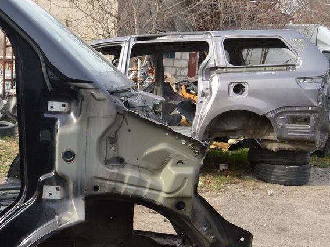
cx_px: 46
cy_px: 167
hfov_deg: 35.1
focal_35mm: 52
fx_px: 496
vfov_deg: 27.8
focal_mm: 20
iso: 100
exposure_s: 1/125
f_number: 5.6
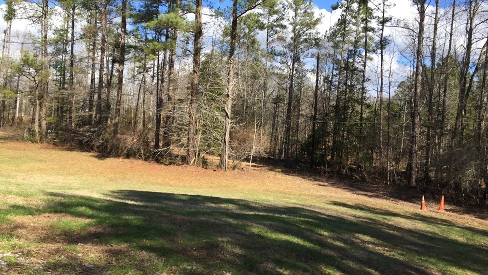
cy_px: 128
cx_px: 246
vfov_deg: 36.7
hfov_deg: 61.0
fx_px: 414
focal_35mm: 32
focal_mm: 4.15
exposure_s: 1/1199
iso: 32
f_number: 2.2
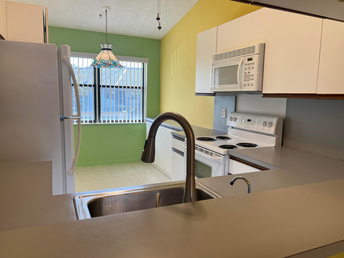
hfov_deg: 65.3
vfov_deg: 51.4
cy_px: 128
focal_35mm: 27
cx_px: 177
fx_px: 268
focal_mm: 5.7
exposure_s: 1/142
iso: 50
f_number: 1.5
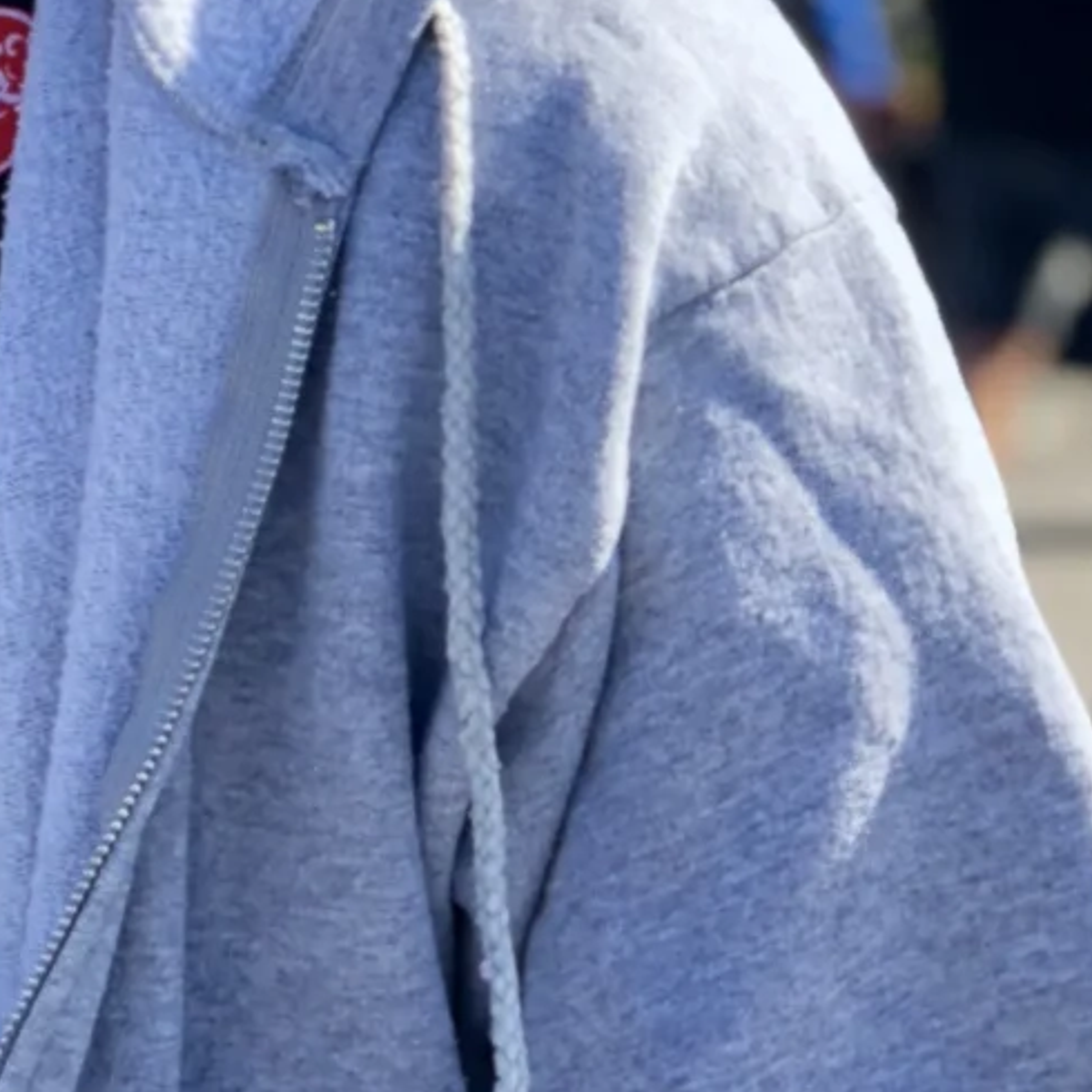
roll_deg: -0.1
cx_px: -230
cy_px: 183
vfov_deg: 9.7
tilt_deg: -3.8
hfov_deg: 9.6
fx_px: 6424
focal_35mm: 180
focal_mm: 6
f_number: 2.4
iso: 16
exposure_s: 1/340
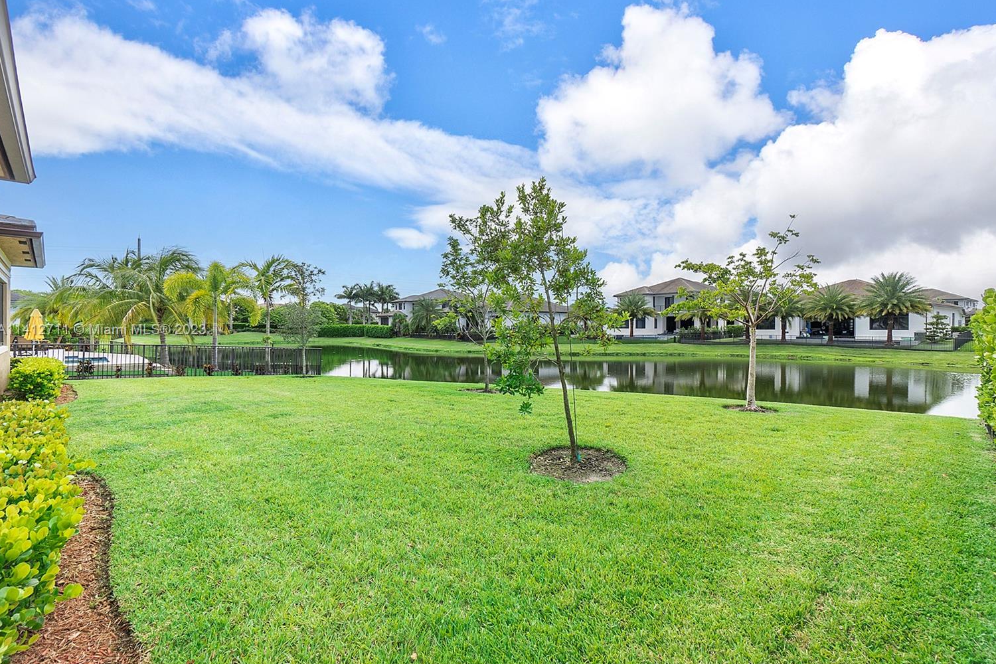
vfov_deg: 73.7
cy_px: 331
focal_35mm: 16
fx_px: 443
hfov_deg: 96.6
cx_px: 525
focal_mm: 10
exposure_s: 1/250
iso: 200
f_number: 9
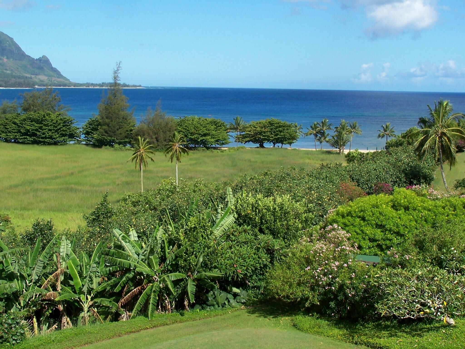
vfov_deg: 26.1
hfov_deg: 34.3
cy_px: 174
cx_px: 232
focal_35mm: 56
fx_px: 752
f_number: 4.5
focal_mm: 9.3
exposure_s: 1/750
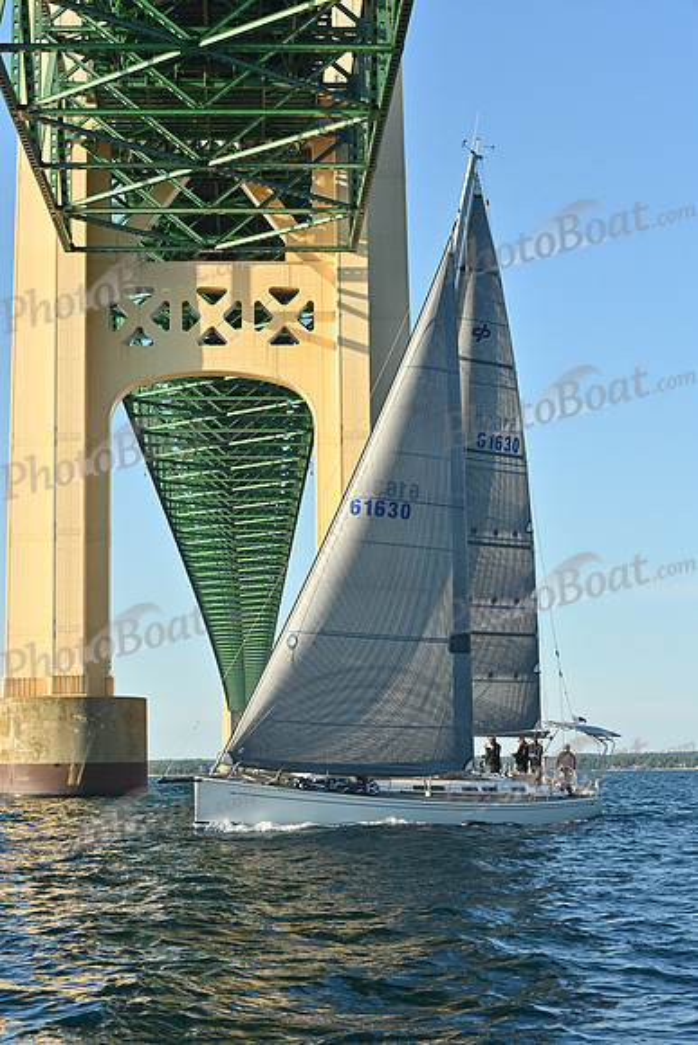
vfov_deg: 28.8
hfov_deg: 19.5
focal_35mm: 70
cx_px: 349
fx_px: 2034
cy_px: 522
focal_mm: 70
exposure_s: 1/1250
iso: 800
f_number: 9
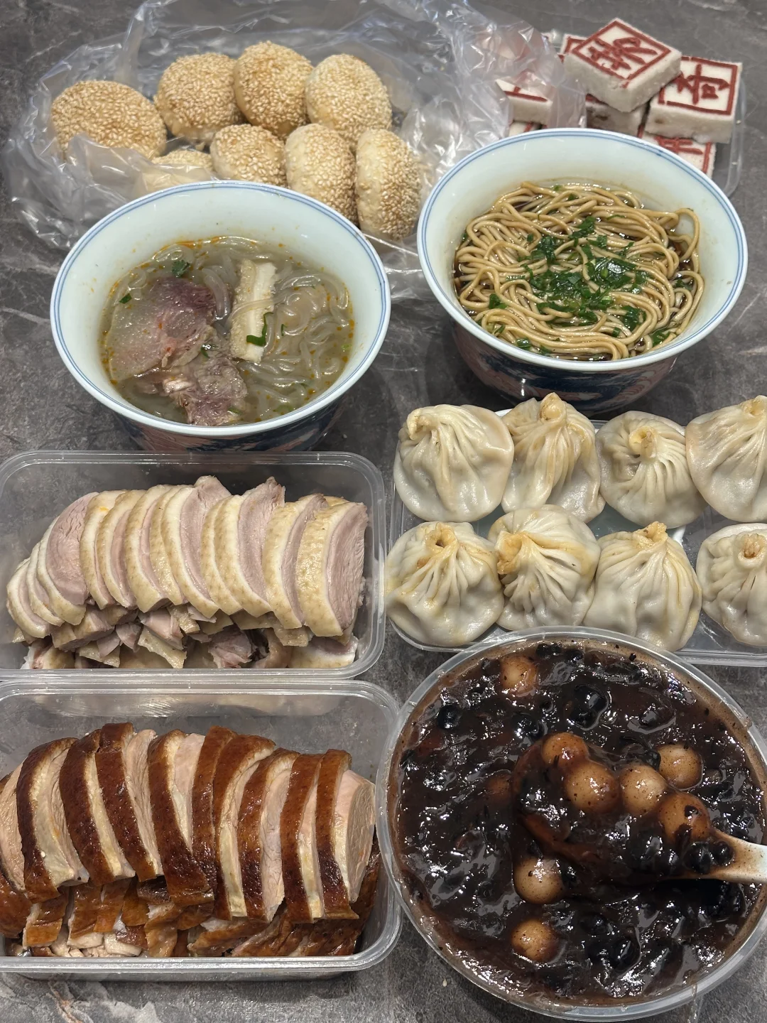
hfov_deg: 30.3
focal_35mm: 48
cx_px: 384
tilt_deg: -55.2
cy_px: 512
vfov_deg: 39.7
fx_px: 1418
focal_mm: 6.86
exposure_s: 1/100
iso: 40
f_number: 1.78
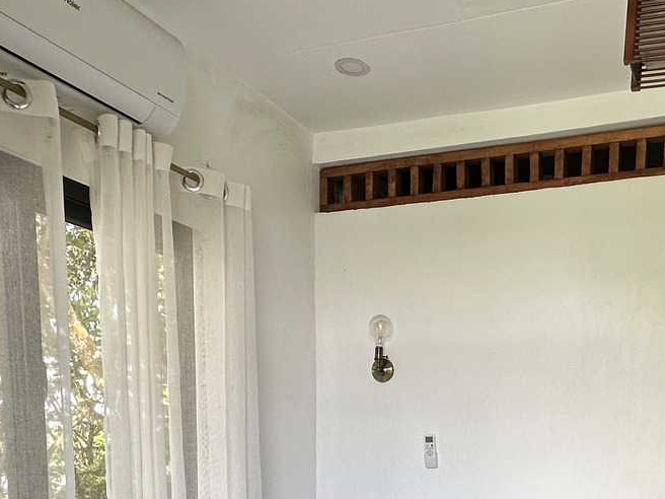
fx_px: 788
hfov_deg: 44.6
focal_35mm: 41
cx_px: 479
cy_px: 581
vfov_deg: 30.5
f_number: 2.2
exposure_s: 1/127
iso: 40
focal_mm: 2.22
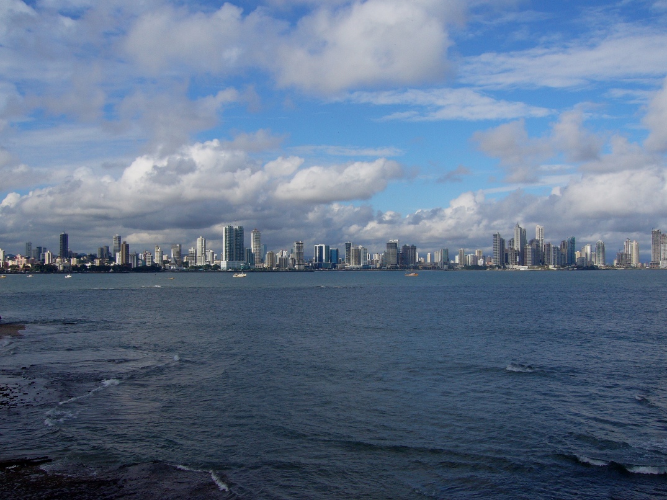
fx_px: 674
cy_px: 250
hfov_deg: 52.6
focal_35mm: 35
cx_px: 334
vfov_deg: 40.7
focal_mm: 5.8
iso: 80
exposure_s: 1/500
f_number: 5.6
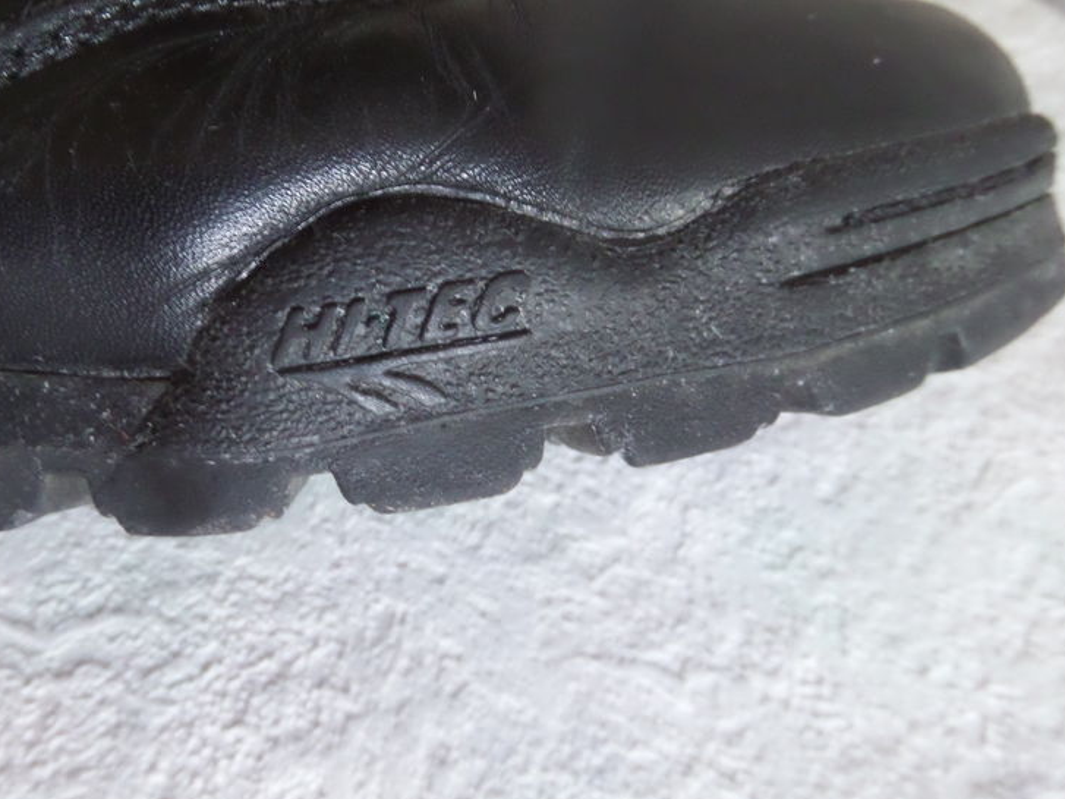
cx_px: 413
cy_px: 292
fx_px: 1015
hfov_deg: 54.9
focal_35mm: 33
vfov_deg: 42.6
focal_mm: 4
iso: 400
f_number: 3.2
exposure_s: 1/15
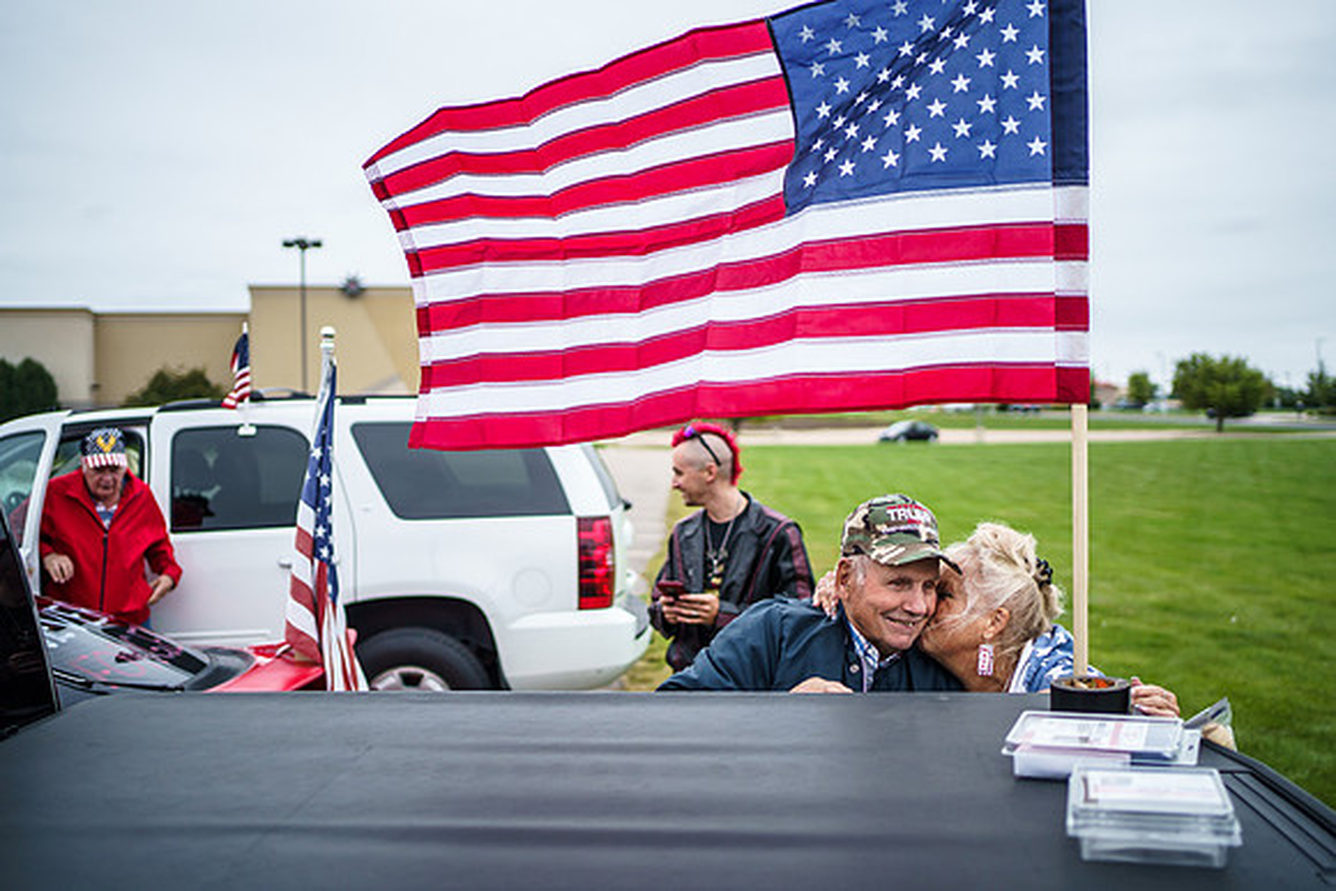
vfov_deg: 34.0
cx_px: 706
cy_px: 413
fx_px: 1458
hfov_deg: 49.2
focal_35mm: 39
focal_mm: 35
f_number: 1.8
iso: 400
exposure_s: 1/2000
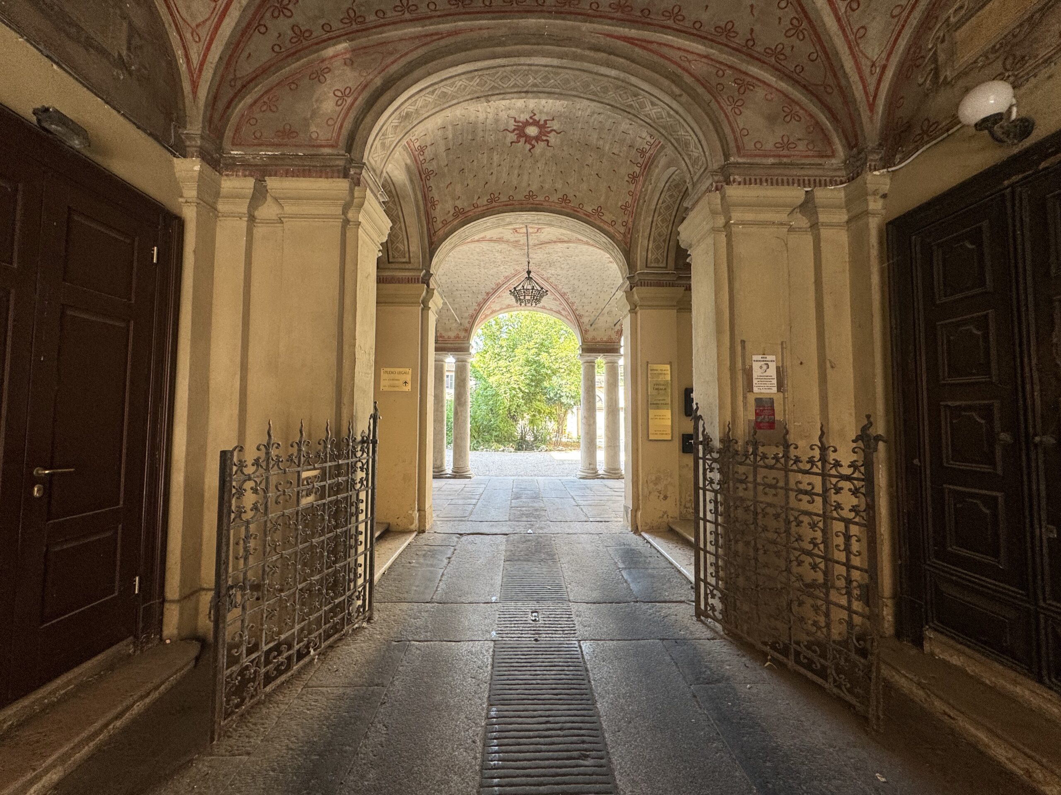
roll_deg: -0.2
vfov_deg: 85.7
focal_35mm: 14
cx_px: 530
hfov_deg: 102.1
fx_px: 429
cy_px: 398
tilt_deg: +3.2
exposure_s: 1/99
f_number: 2.2
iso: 100
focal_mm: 2.22
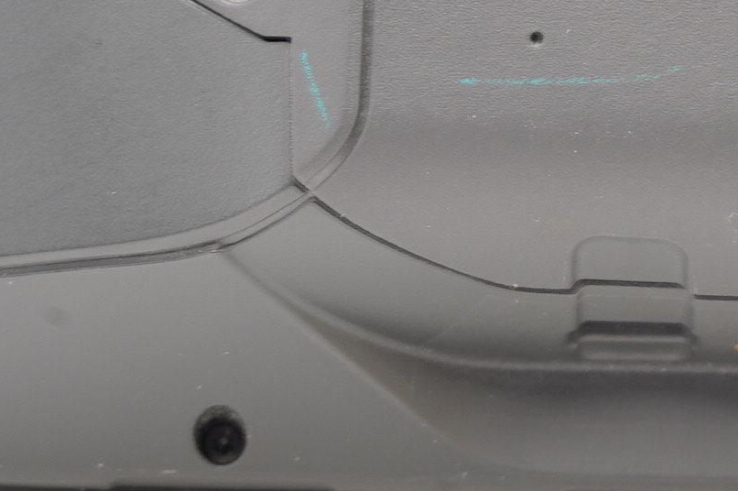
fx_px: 6882
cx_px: 911
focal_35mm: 336
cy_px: -63
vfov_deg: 4.1
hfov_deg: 6.1
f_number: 11
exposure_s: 1/1.25
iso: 200
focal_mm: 90
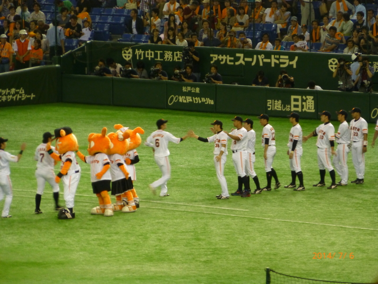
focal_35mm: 386
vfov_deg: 3.9
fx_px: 4215
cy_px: 142
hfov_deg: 5.1
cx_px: 189
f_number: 5.9
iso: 400
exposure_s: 1/40
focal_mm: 68.9
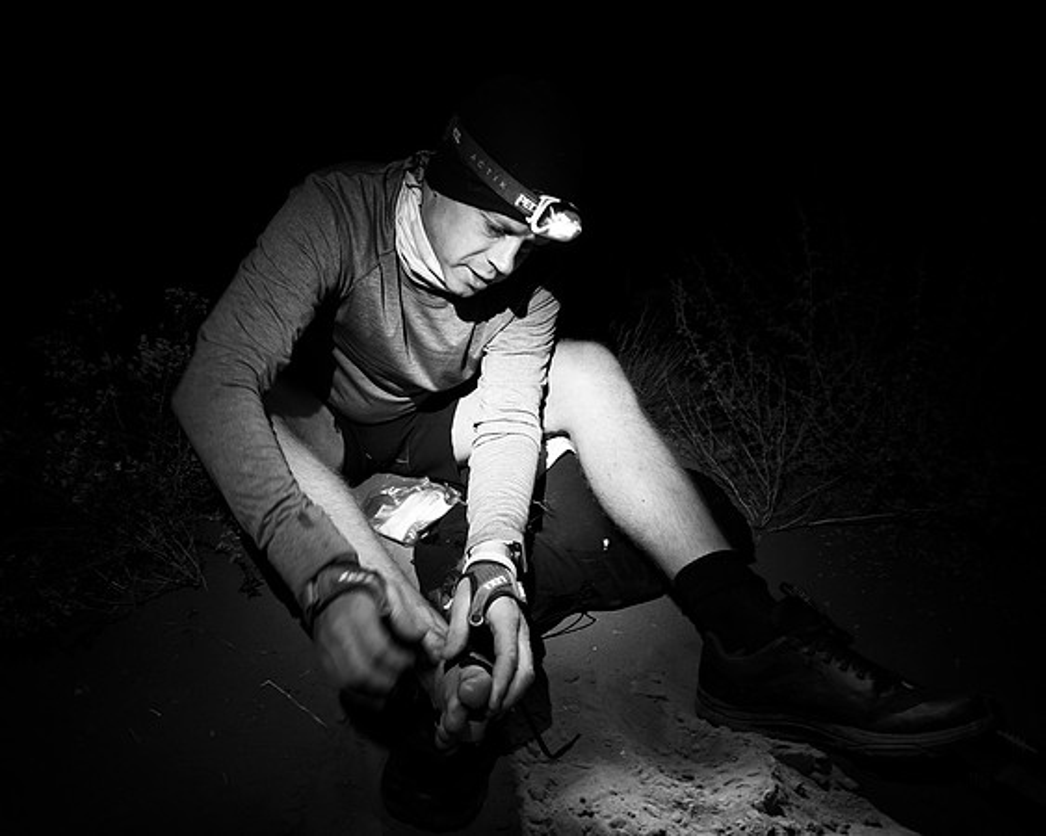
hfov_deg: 72.5
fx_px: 700
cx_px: 402
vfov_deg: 61.7
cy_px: 412
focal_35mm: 23
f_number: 4
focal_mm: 19
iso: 1250
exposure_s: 1/80
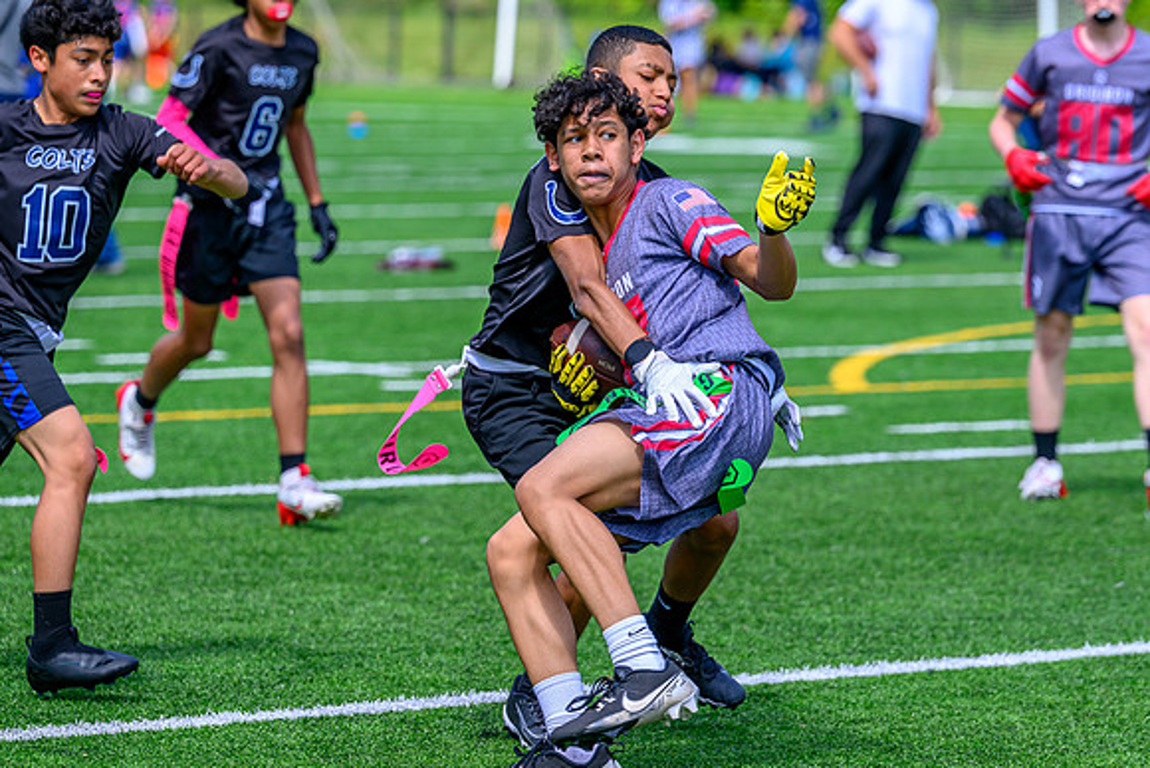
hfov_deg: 10.5
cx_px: 578
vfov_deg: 7.0
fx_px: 6239
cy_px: 256
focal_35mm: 195
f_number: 4
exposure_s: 1/1600
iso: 250
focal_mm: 145
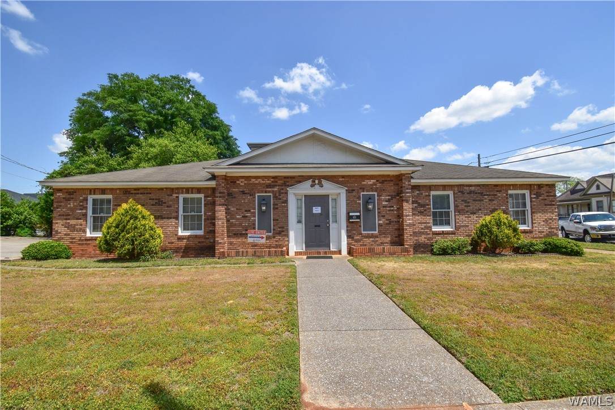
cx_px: 308
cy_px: 205
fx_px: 256
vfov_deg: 77.3
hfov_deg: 100.4
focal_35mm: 15
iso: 360
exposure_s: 1/500
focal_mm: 10
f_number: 11
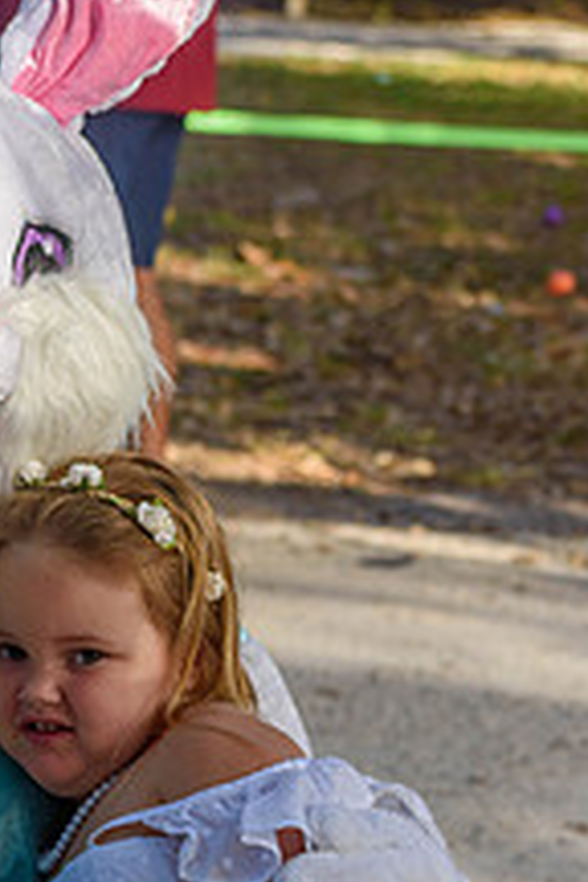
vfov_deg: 9.4
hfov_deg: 6.3
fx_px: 5365
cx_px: 4
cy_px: 792
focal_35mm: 219
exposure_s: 1/500
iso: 200
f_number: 5.6
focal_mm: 70
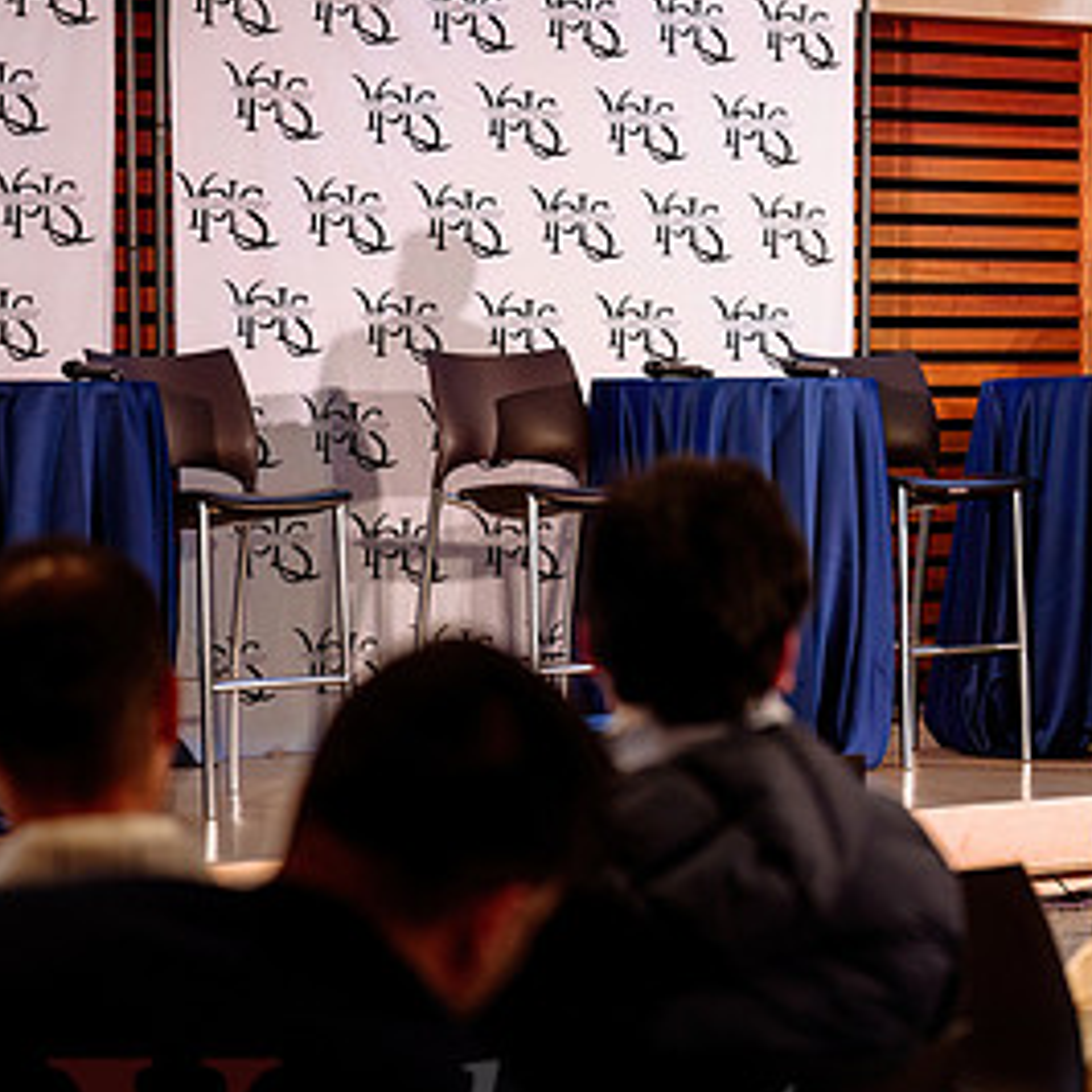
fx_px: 4961
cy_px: 623
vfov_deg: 12.6
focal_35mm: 139
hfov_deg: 12.4
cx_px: 1086
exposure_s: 1/125
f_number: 2.8
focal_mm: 70
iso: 800
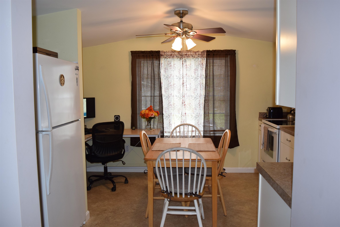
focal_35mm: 30
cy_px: 114
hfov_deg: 61.9
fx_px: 283
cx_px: 170
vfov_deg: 43.6
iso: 800
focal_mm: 20
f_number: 4.5
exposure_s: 1/80
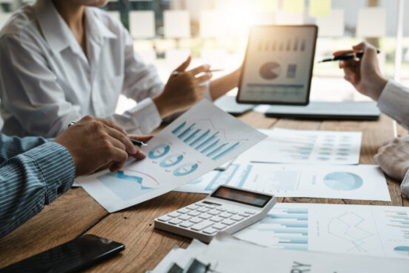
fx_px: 579
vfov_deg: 26.5
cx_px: 201
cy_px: 138
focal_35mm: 51
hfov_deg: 38.9
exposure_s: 1/125
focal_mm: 50
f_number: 4
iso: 100
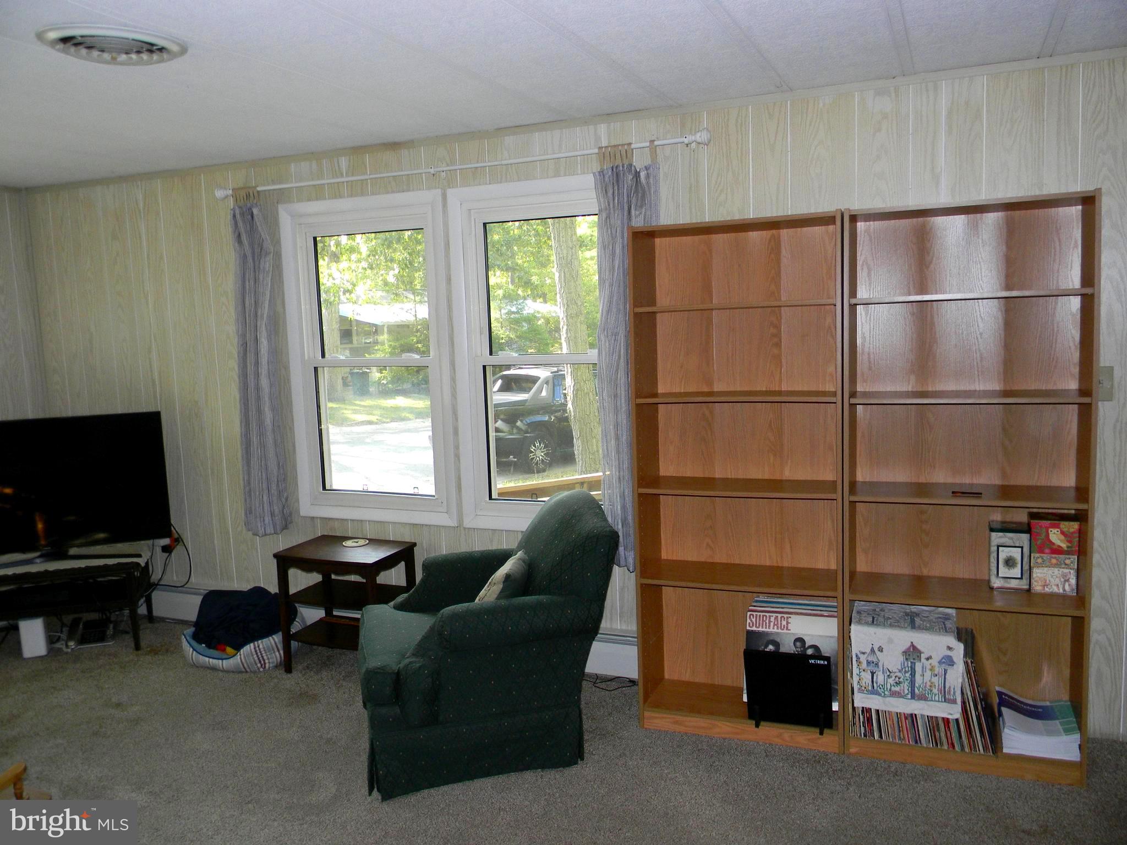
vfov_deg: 49.7
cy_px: 422
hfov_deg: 63.4
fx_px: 912
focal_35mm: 28
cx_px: 564
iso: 148
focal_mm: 5
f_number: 3.5
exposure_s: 1/30
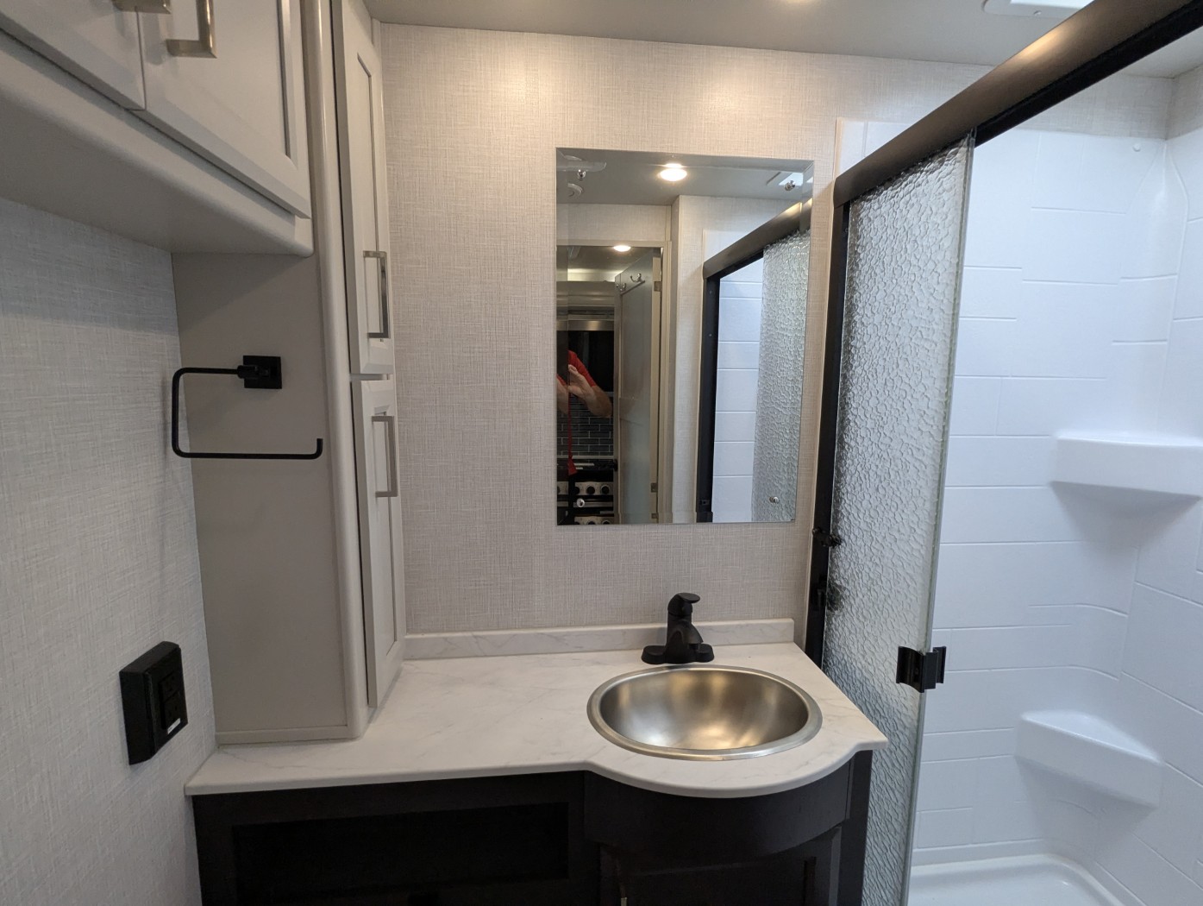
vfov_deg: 78.2
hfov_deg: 94.4
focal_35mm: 16
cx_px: 602
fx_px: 557
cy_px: 453
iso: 262
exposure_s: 1/180
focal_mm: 2.35
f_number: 2.2
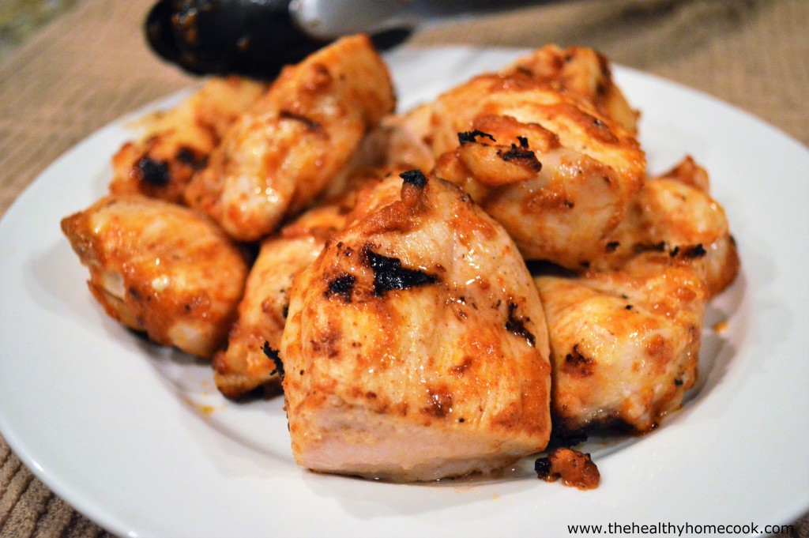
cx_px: 404
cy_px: 269
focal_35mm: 48
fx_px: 1078
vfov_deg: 28.0
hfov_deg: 41.1
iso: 3200
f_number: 4.8
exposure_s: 1/100
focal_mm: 32
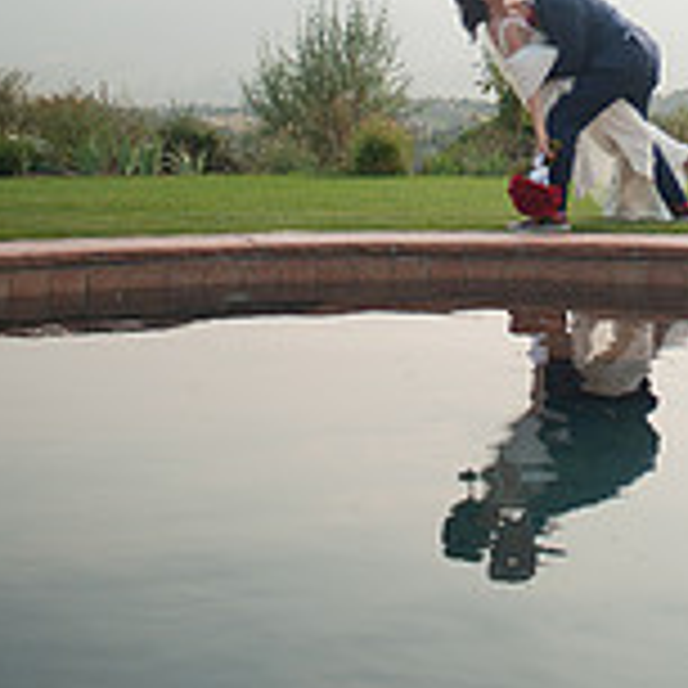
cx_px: 600
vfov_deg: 22.3
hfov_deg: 24.1
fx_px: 1574
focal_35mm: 70
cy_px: -184
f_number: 2.8
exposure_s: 1/2500
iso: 400
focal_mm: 28
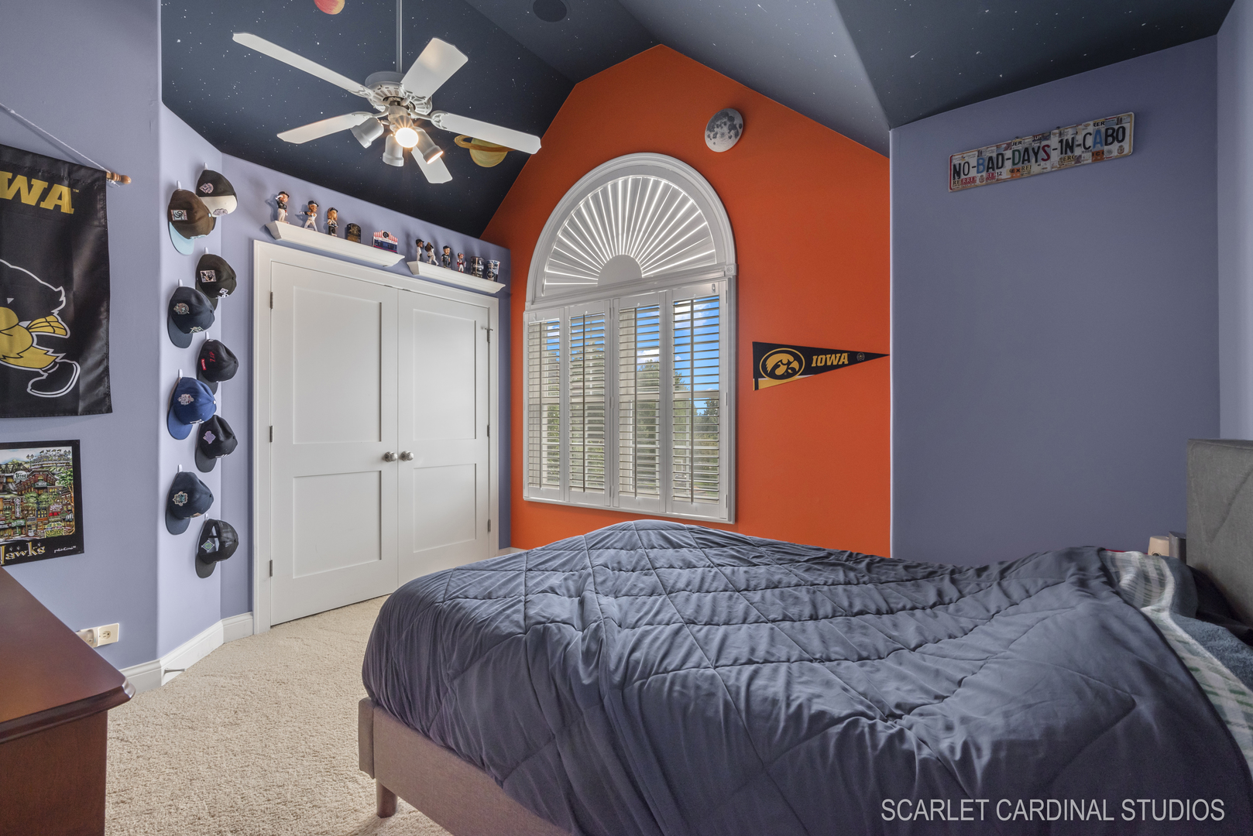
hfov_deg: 98.5
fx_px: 540
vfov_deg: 75.5
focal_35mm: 16
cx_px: 626
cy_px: 418
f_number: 11
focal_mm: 15.5
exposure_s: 1/13
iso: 640
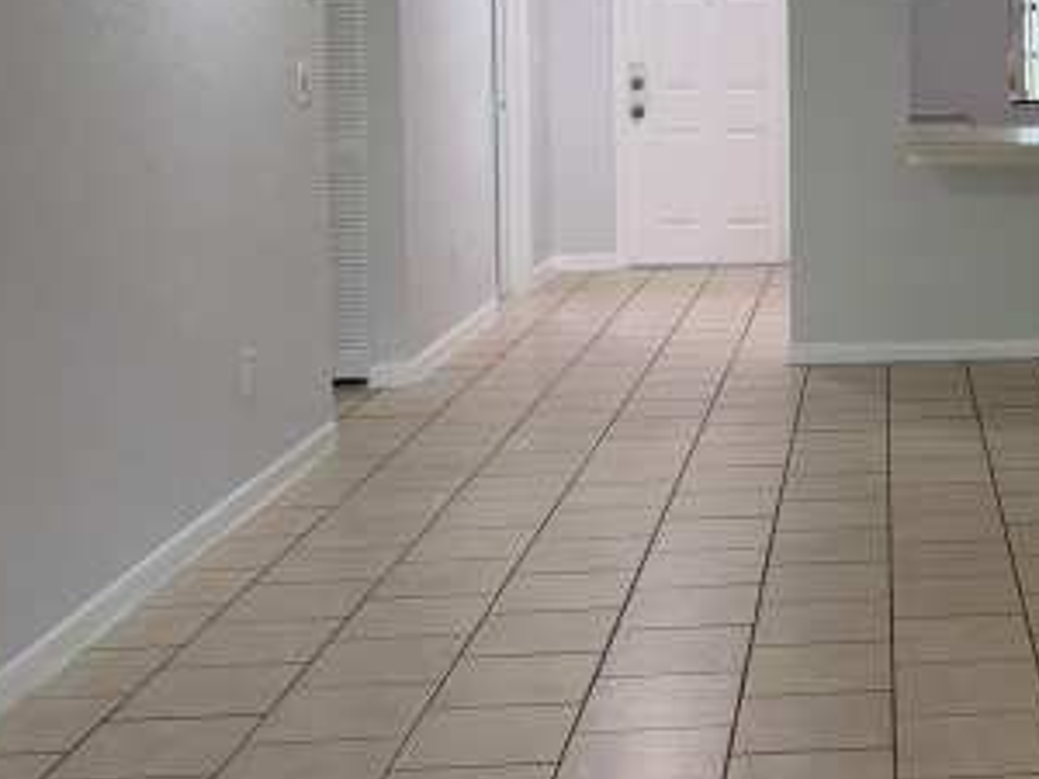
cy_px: 132
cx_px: 1115
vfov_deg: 22.6
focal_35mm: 64
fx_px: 1921
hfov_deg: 27.9
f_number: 1.78
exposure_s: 1/161
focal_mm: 6.76
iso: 200
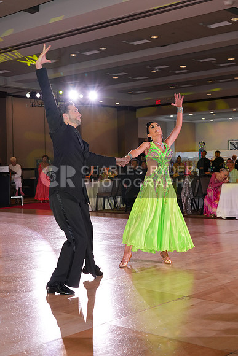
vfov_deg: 38.2
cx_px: 119
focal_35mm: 52
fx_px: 515
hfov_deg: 26.0
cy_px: 178
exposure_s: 1/200
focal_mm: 52
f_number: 4.5
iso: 1250
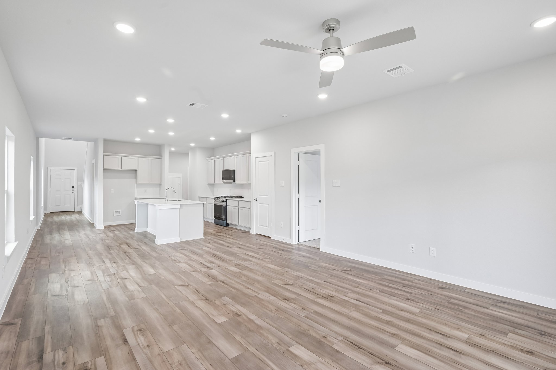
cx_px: 278
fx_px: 255
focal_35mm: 16
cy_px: 185
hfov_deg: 95.0
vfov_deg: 72.0
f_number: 8
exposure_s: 1/25
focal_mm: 16.5
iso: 400
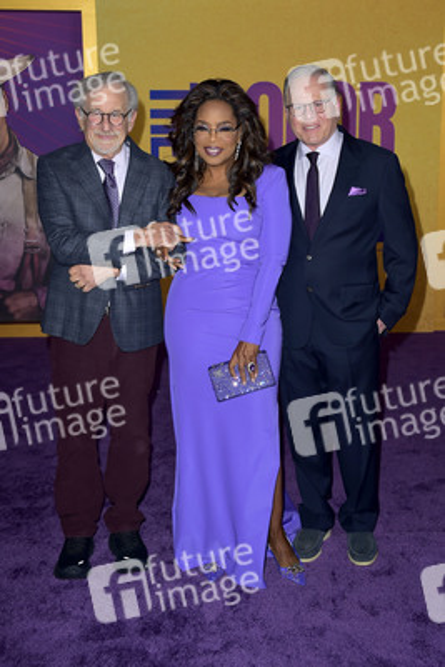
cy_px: 334
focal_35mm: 45
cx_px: 222
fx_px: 834
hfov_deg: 29.9
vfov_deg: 43.6
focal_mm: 45
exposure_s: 1/250
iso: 320
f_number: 6.3
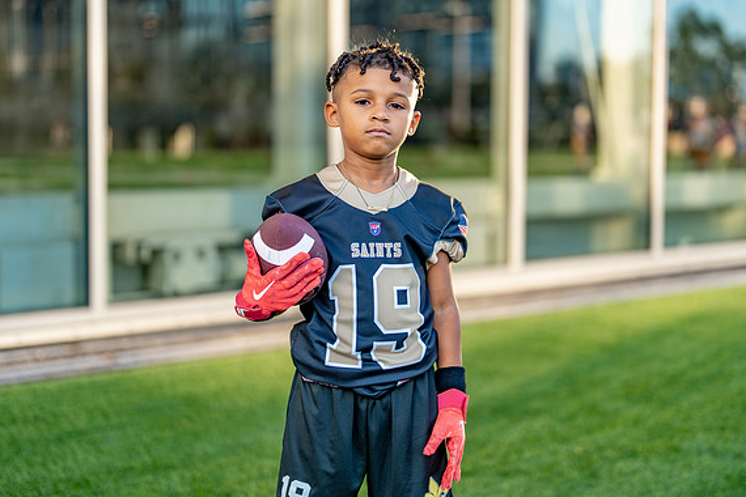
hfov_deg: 32.9
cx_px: 377
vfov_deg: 22.2
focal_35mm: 61
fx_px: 1264
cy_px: 214
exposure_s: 1/1000
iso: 100
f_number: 1.2
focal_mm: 50
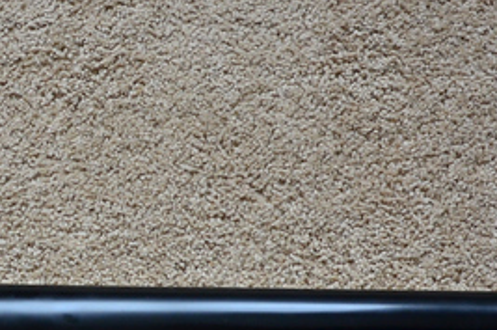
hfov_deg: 23.9
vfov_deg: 16.0
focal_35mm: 84
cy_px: 298
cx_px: 104
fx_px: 1158
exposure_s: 1/125
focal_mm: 18.5
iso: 500
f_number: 4
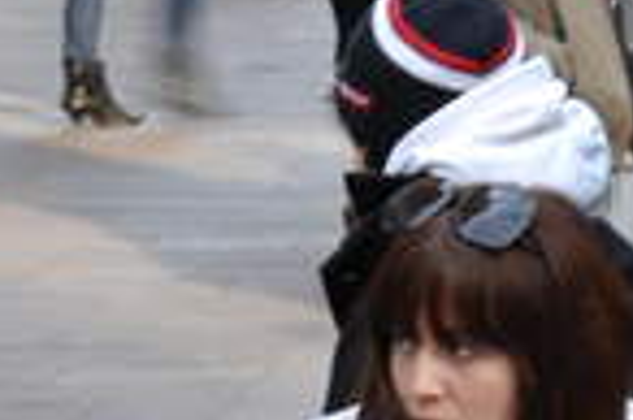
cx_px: 1132
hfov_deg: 5.9
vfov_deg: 4.0
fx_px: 6007
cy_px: 132
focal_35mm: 342
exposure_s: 1/15
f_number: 5
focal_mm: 52
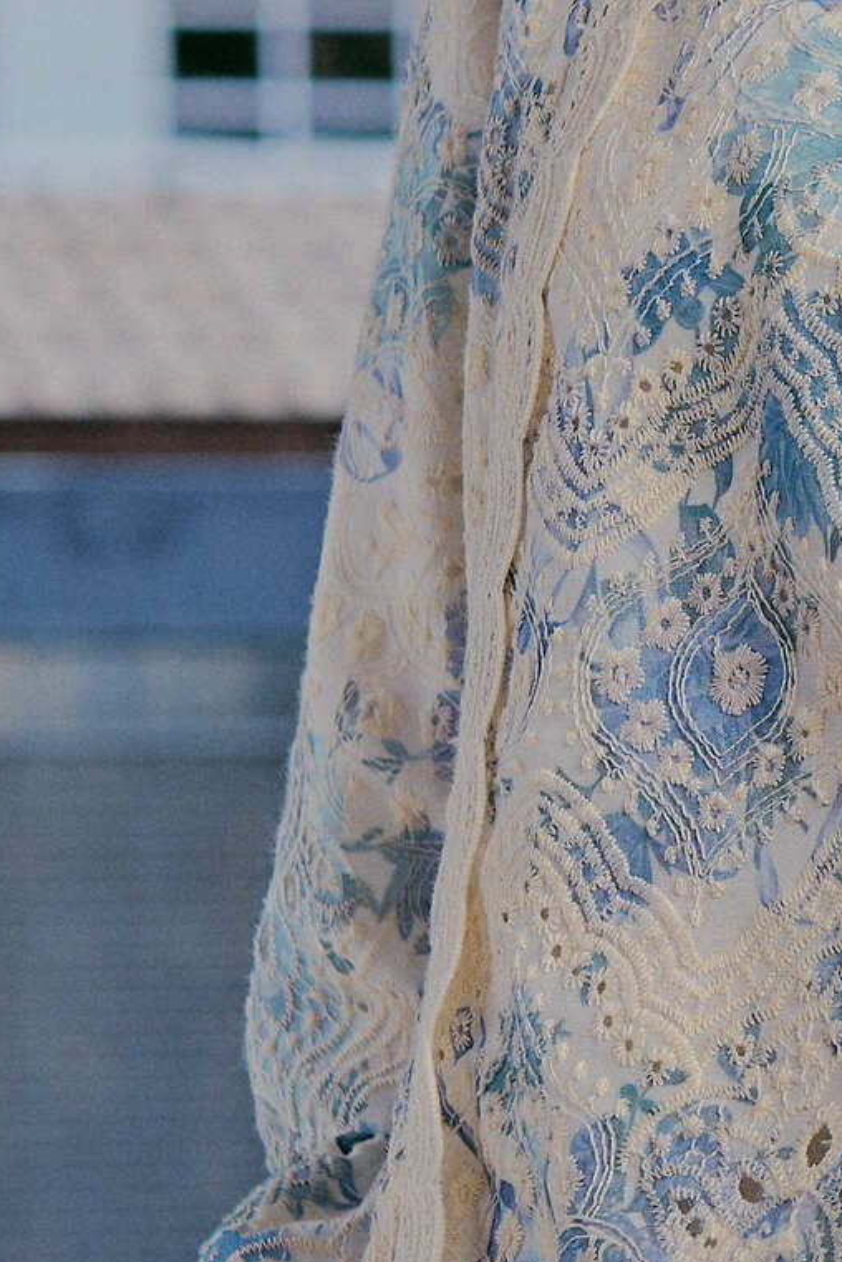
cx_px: 1476
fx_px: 13190
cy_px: 542
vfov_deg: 5.5
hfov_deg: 3.6
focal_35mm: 376
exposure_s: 1/125
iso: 200
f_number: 6.3
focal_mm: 70
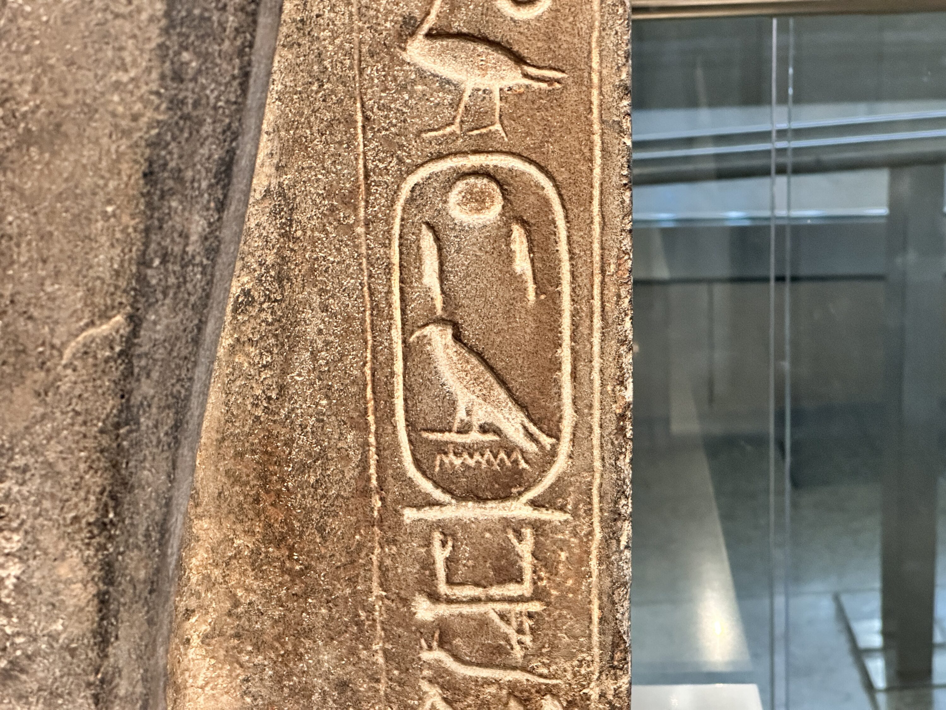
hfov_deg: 25.3
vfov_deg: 19.1
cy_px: 355
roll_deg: +1.7
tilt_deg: -14.4
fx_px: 2104
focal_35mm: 77
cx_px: 473
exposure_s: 1/34
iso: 800
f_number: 2.8
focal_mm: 9
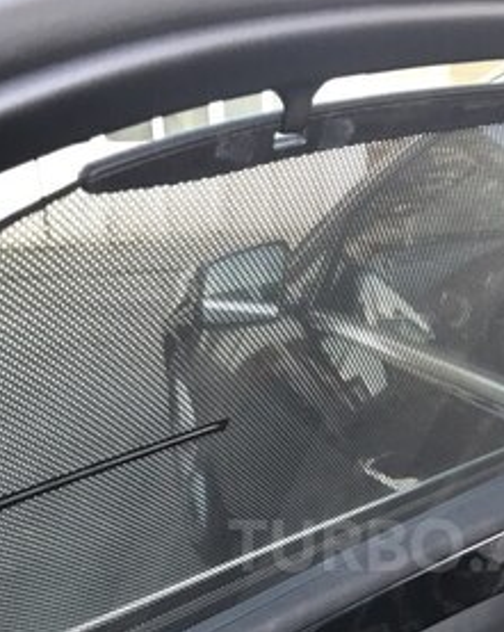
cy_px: 545
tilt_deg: -24.4
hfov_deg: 30.1
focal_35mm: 49
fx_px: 915
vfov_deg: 36.2
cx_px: 404
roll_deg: -0.4
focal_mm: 3.99
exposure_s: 1/21
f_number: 1.8
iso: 40
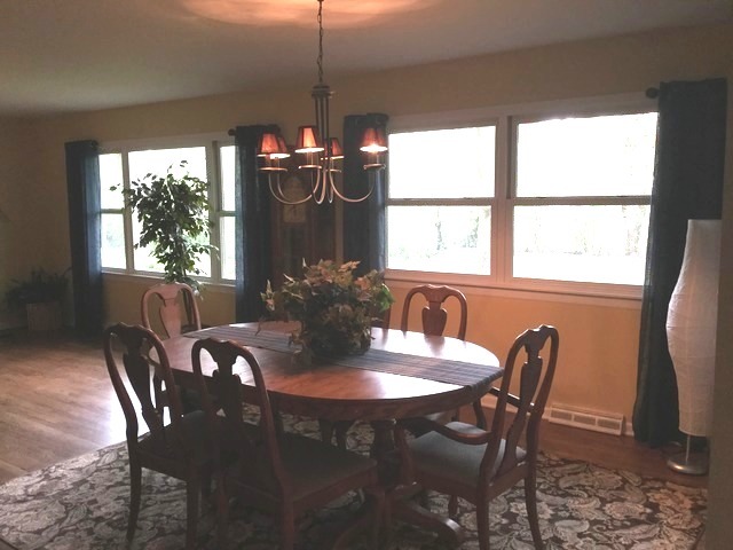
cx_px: 366
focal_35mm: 31
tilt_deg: -7.1
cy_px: 275
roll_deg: +0.8
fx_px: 656
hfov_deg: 58.4
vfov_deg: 45.4
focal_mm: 3.3
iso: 80
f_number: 2.4
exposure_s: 1/30
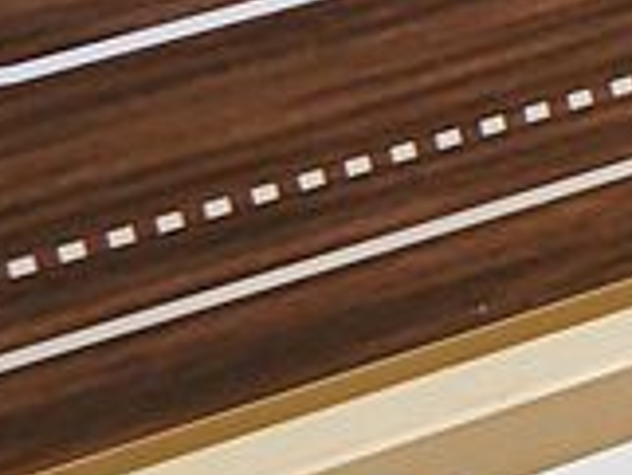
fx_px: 3179
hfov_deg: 9.5
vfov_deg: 8.3
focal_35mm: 174
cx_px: 1747
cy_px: -320
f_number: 3.5
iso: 200
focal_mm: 14
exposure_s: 1/60
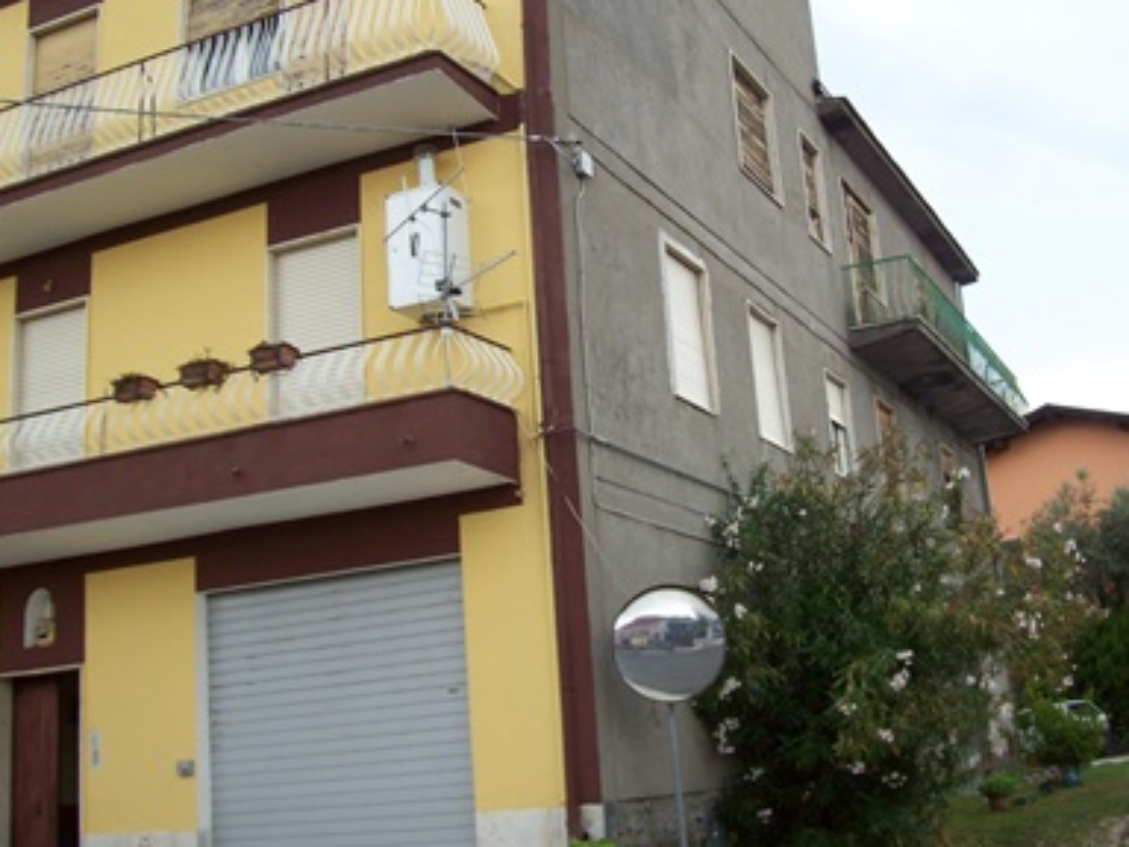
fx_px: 1468
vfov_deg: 32.1
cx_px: 664
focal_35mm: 45
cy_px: 356
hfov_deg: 41.9
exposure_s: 1/123
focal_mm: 6
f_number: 2.7
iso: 80
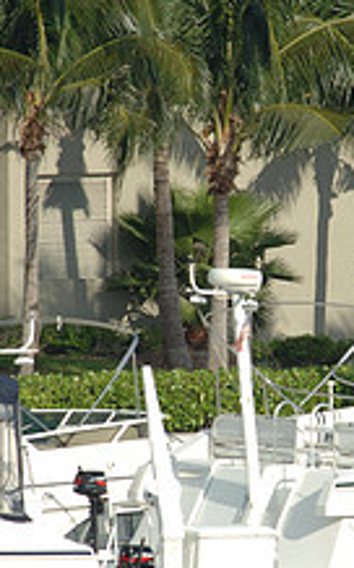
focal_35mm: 1625
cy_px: 311
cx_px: 268
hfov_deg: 0.8
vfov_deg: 1.3
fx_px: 25117
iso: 100
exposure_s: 1/320
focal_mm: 400
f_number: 8.5
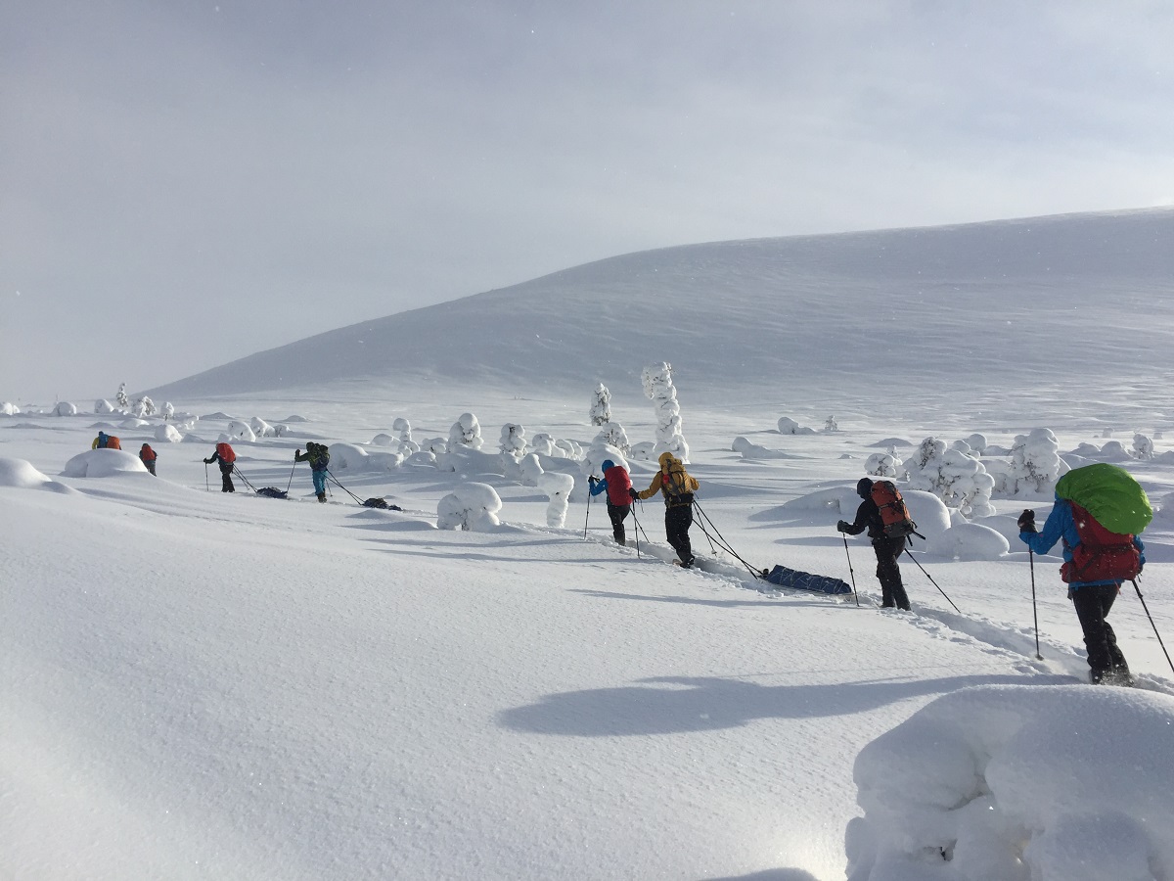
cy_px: 440
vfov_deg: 48.2
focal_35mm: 29
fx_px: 984
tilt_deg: +3.3
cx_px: 587
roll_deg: +3.4
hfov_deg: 61.7
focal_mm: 4.15
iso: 32
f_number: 2.2
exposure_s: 1/4405
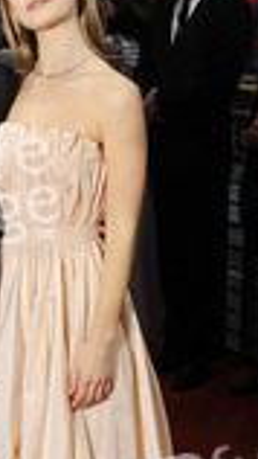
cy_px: 352
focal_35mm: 106
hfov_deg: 11.3
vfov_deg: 20.0
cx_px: -4
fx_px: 1288
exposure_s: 1/80
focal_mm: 40
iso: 500
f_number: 4.5
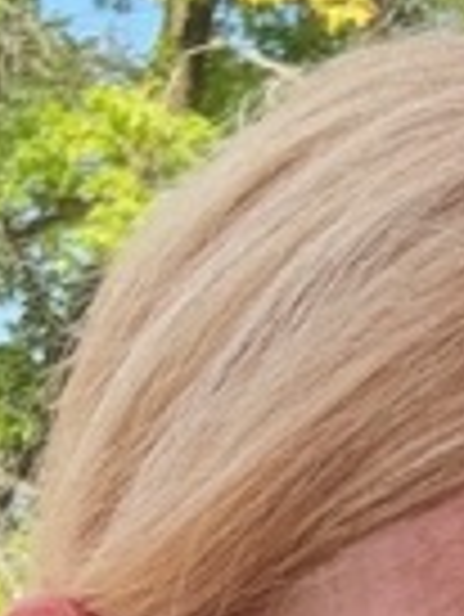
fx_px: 3997
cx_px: 1351
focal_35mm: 224
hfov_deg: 6.2
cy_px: 1821
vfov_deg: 7.7
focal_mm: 2.69
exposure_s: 1/243
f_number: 1.9
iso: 40
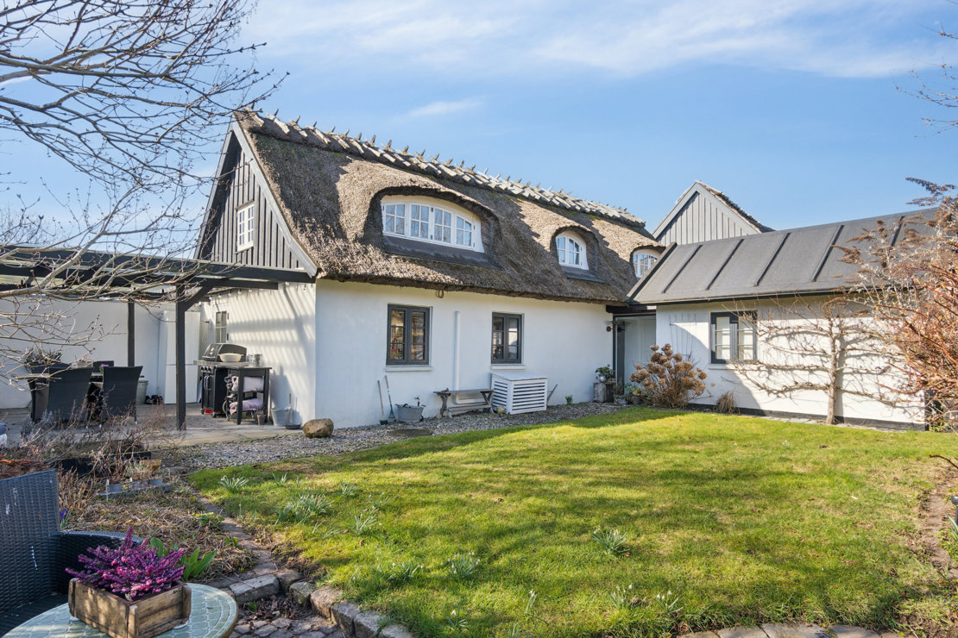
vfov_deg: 63.2
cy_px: 319
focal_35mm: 20
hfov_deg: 85.4
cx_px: 479
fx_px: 519
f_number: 8
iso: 200
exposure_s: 1/50
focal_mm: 13
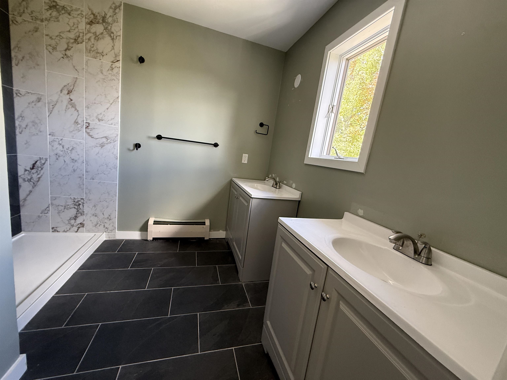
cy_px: 190
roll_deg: -8.5
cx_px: 254
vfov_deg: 85.7
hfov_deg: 102.1
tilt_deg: -10.1
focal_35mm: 14
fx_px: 205
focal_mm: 2.22
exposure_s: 1/75
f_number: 2.2
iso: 320
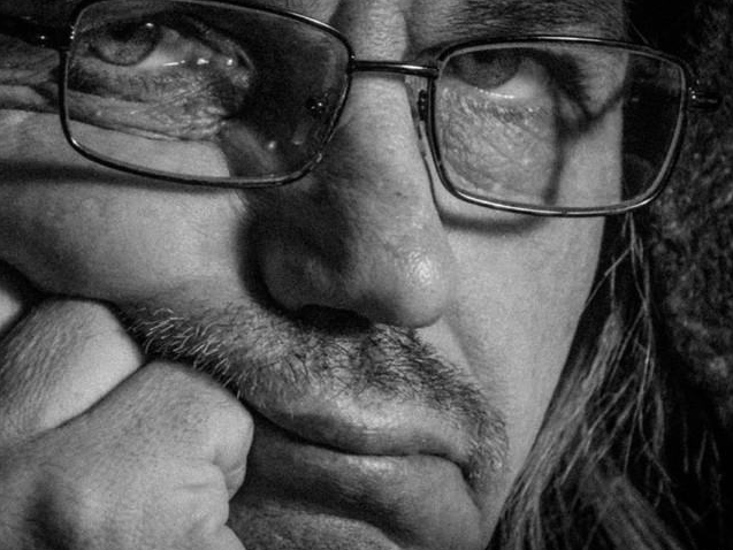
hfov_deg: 10.2
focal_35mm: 194
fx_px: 4102
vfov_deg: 7.7
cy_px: 276
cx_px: 268
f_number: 9
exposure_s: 1/50
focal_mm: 95
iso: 1250
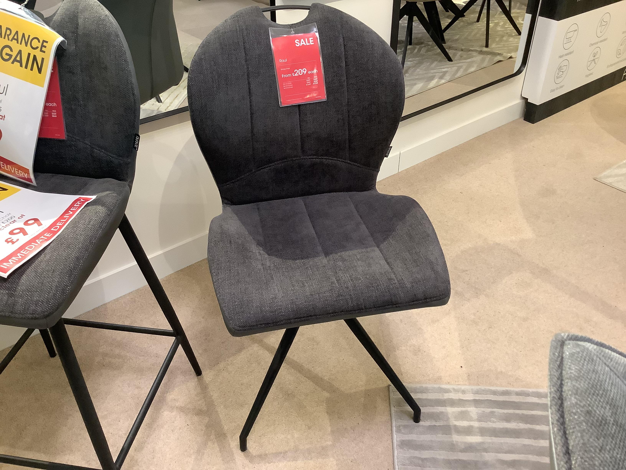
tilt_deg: -36.3
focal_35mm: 31
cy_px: 235
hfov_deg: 58.4
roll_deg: -0.7
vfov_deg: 45.4
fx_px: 561
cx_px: 313
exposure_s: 1/50
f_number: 2.4
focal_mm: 3.3
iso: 250
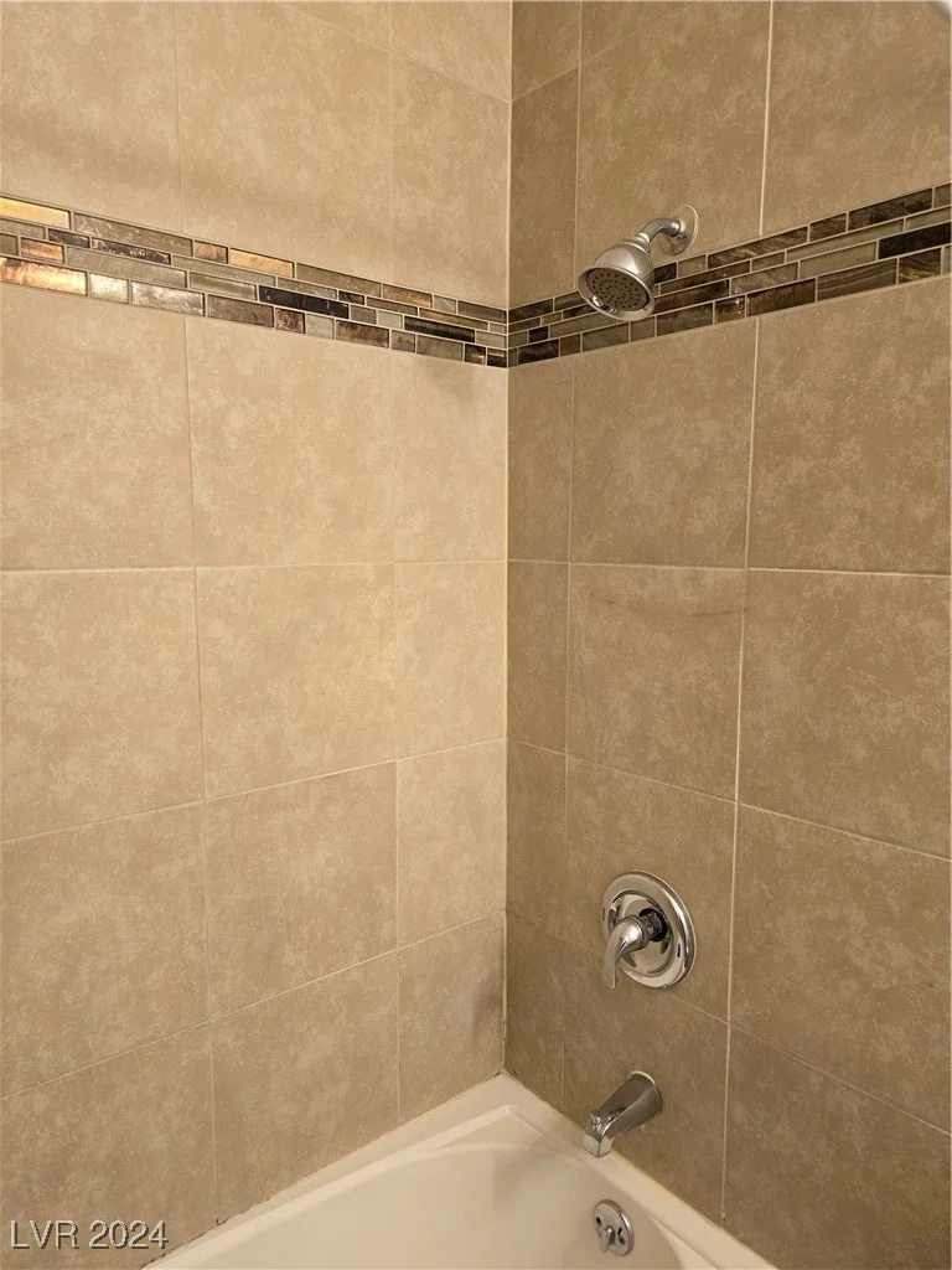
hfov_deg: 58.9
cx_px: 476
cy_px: 635
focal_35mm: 23
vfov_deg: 73.9
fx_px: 843
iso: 800
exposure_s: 1/120
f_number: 1.7
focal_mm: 6.3
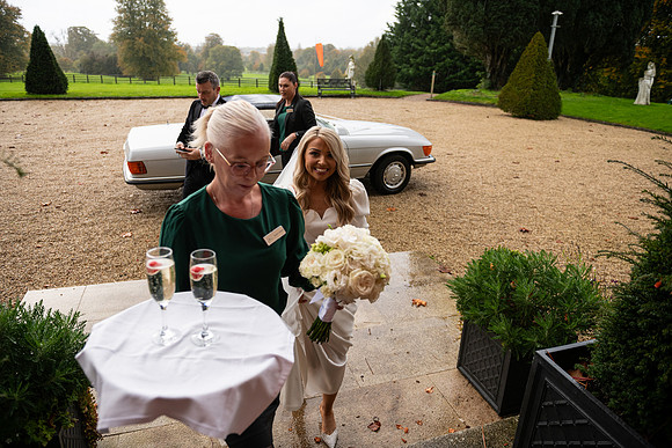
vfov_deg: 53.2
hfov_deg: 73.7
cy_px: 224
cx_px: 336
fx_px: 448
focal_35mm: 24
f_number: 3.5
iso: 200
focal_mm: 24
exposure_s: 1/160
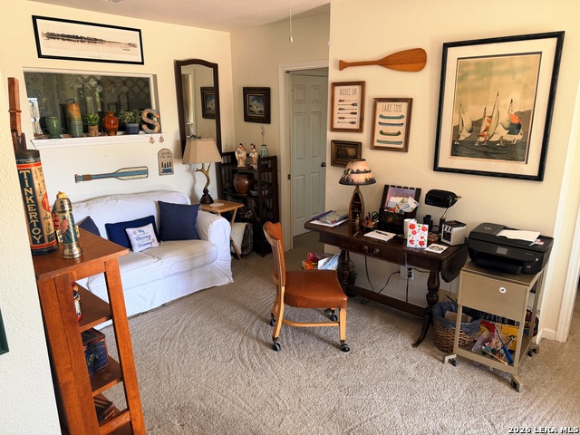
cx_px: 290
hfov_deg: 71.6
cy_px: 218
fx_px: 402
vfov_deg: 56.8
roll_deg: +0.0
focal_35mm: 24
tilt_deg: -13.8
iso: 160
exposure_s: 1/121
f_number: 1.78
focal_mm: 6.76
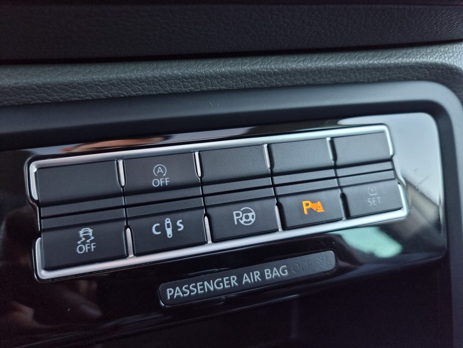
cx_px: 232
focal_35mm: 24
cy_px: 174
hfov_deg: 71.6
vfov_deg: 56.8
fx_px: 321
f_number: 1.8
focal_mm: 6.7
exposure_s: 1/60
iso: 250
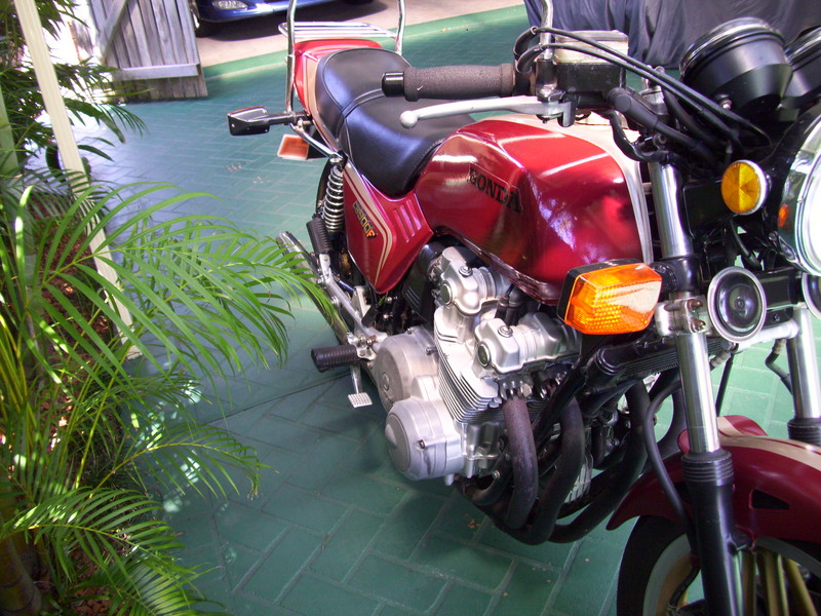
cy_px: 308
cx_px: 410
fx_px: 759
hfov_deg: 56.8
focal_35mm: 32
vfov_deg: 44.2
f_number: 2.9
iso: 100
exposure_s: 1/30
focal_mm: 5.7
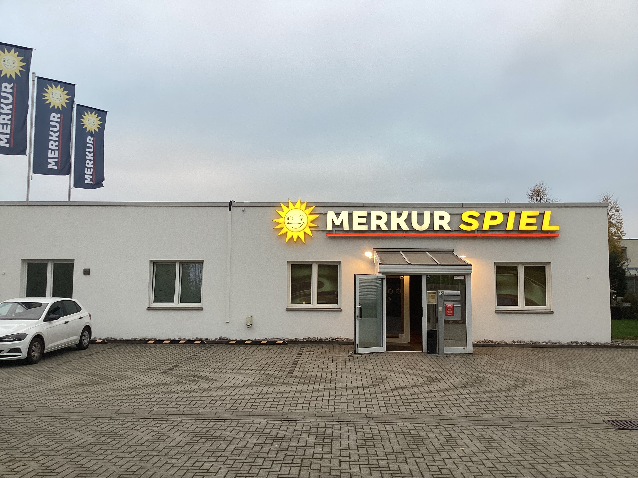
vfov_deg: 45.4
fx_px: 571
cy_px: 239
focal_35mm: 31
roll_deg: +0.3
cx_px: 319
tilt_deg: +4.7
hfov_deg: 58.4
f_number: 2.4
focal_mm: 3.3
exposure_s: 1/100
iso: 80
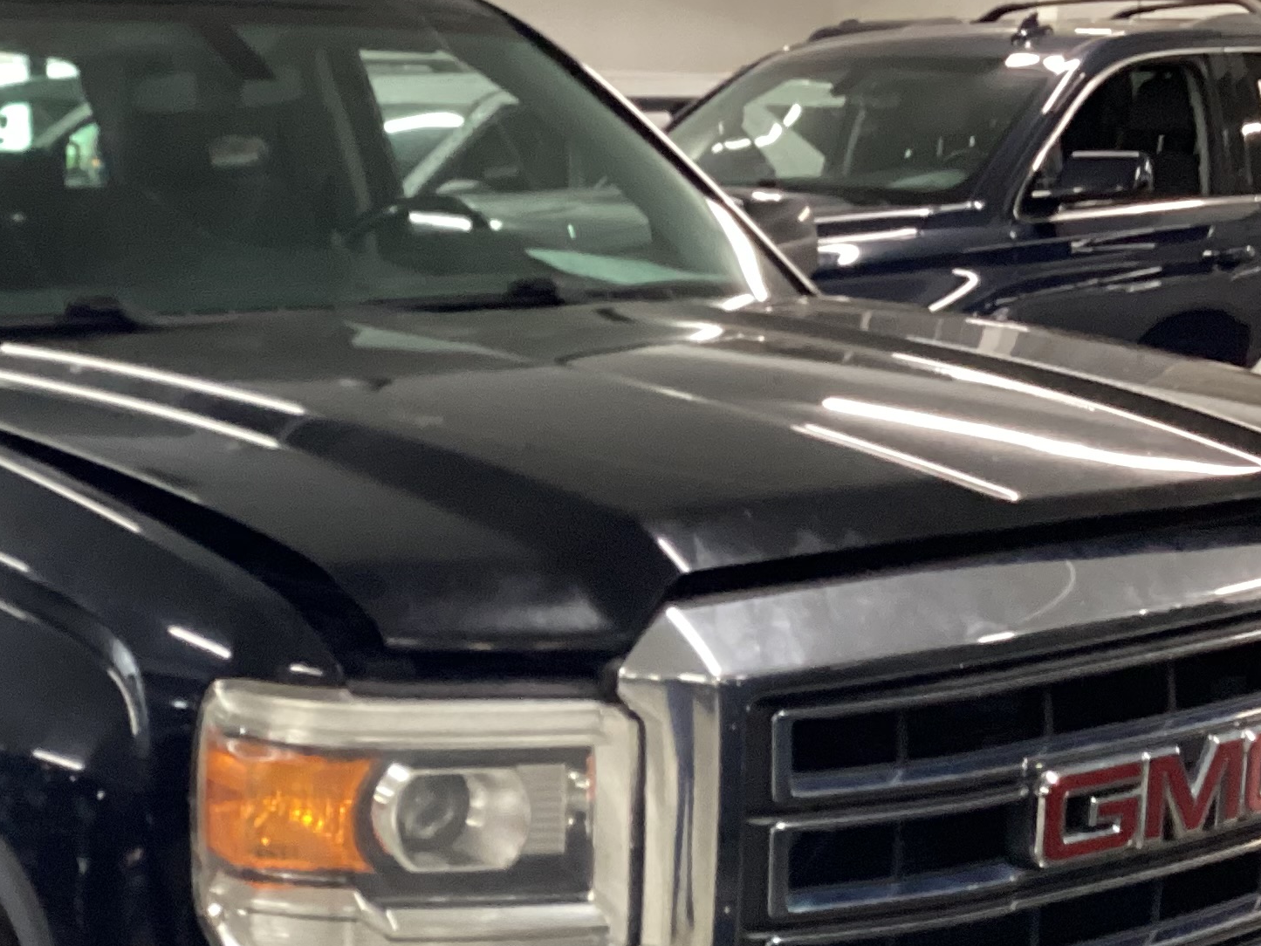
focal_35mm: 70
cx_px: 313
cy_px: 728
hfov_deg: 27.4
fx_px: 2550
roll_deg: -0.1
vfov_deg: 20.8
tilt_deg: -16.7
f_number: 2.4
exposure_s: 1/60
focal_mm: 3.3
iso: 400
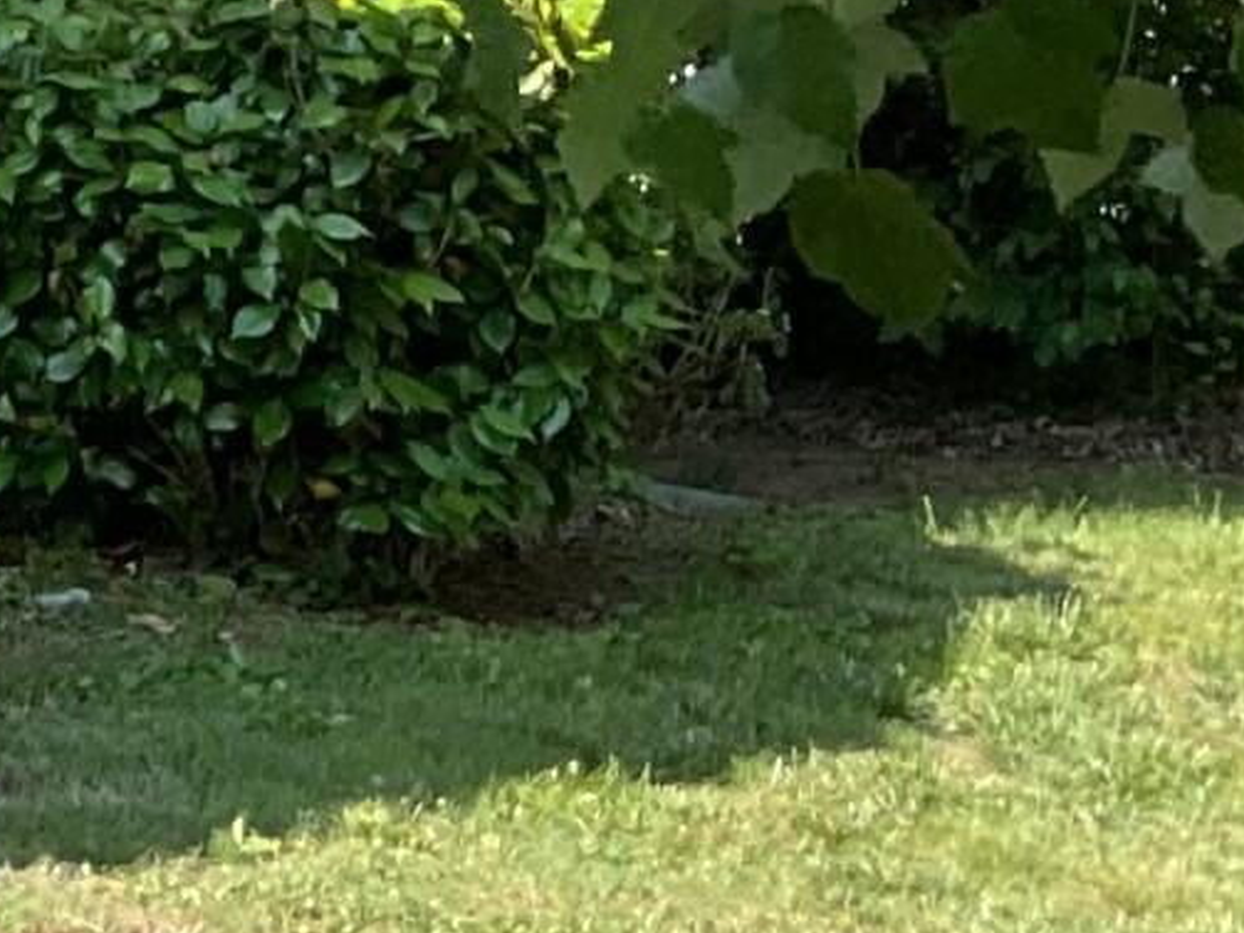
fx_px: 6216
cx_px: -2300
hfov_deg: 9.4
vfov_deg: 8.2
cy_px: -849
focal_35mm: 173
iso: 16
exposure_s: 1/461
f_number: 1.8
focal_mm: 3
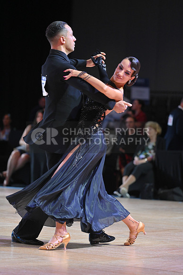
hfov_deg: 8.3
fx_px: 1257
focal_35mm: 165
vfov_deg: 12.4
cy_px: 138
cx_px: 92
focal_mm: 165
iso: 2000
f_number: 4
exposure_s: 1/250
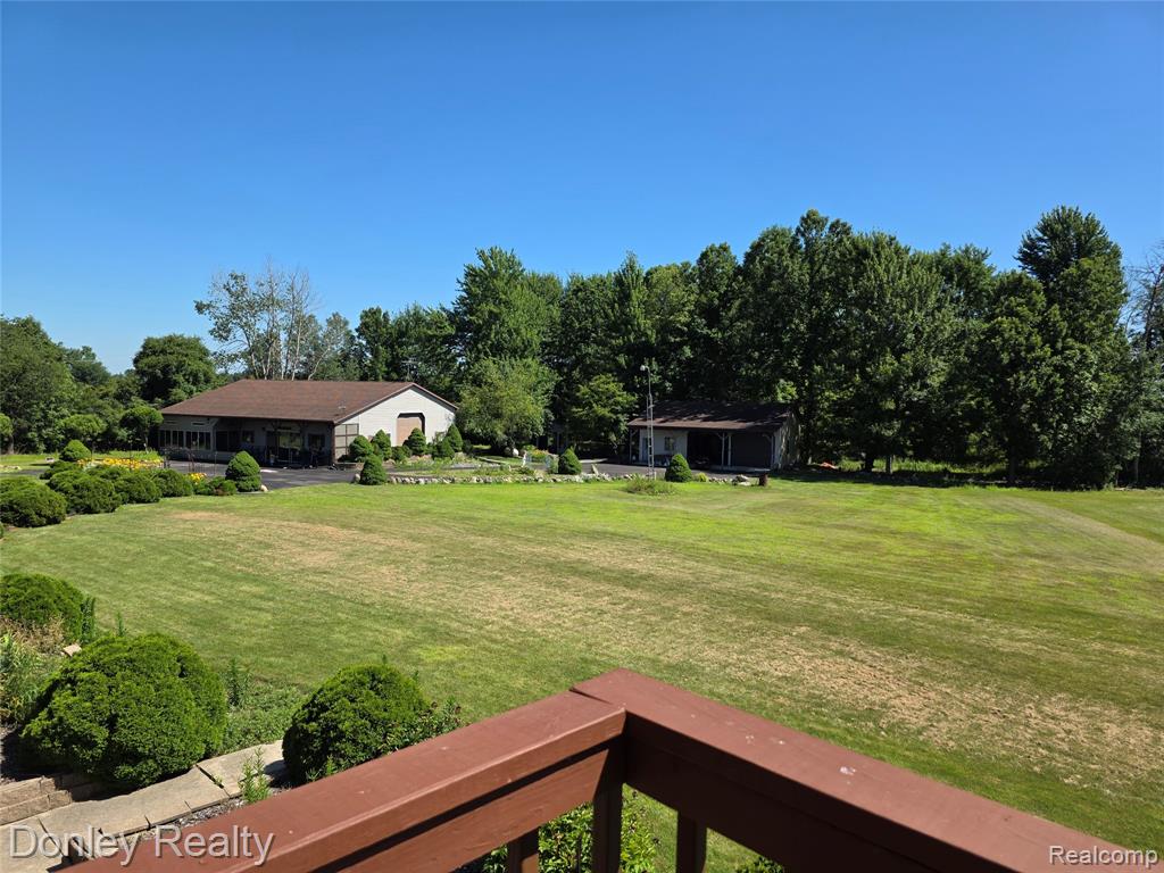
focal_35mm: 23
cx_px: 582
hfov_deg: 73.9
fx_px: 773
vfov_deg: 58.9
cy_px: 436
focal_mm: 6.3
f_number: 1.7
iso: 80
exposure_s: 1/4539
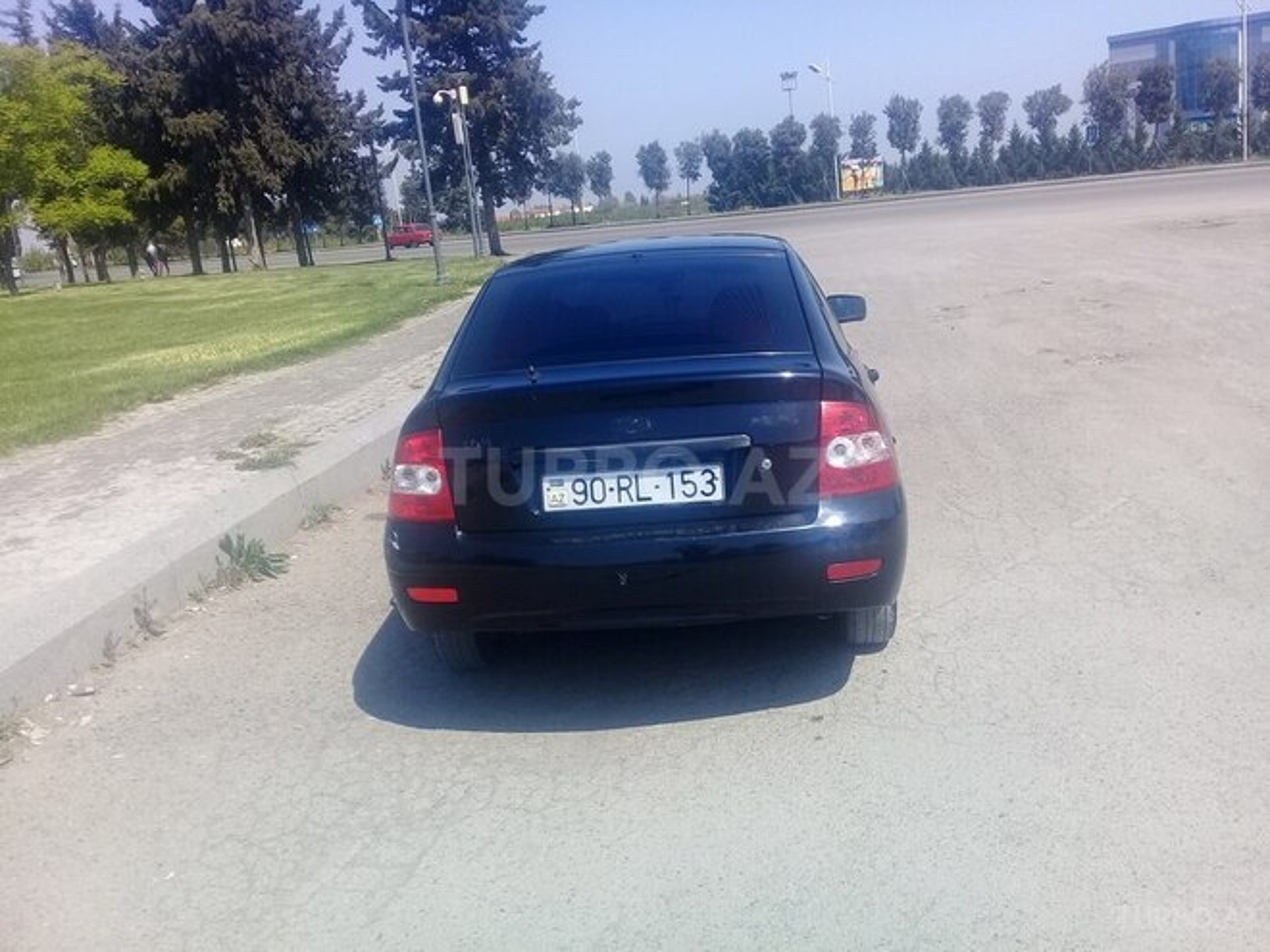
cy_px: 476
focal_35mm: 31
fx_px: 1137
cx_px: 635
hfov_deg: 58.4
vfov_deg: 45.4
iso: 50
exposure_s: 1/1048
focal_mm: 3.3
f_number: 2.2
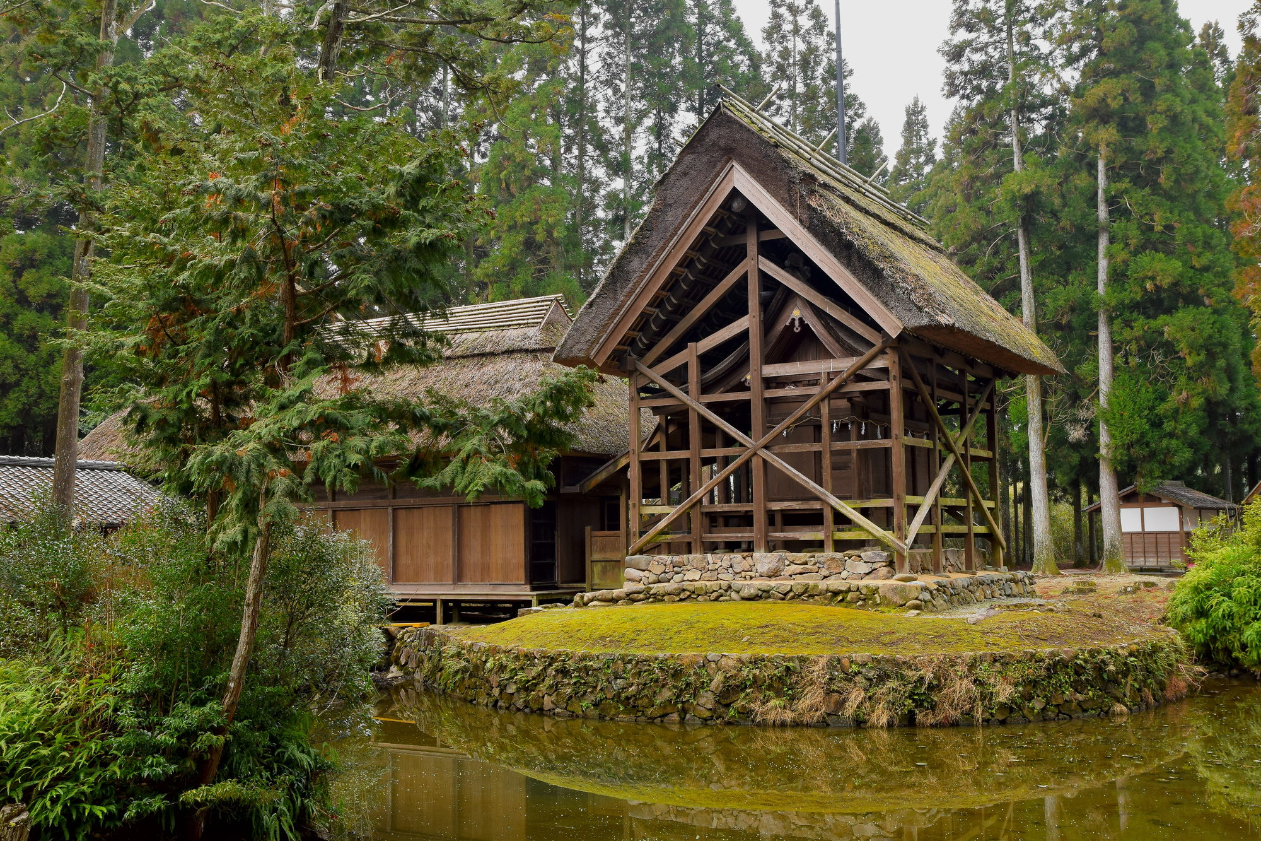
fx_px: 1261
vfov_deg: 36.9
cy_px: 420
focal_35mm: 36
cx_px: 630
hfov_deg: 53.1
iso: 400
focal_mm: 24
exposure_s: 1/60
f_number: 11
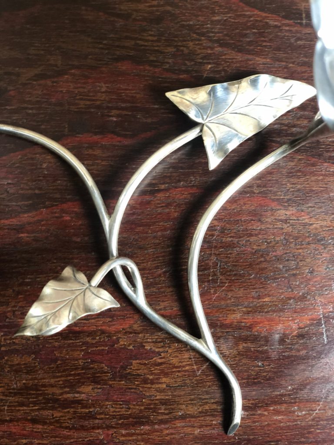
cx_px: 167
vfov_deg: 36.8
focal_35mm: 52
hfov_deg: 28.0
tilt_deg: -82.3
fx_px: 669
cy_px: 222
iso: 160
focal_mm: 6
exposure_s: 1/17
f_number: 2.4
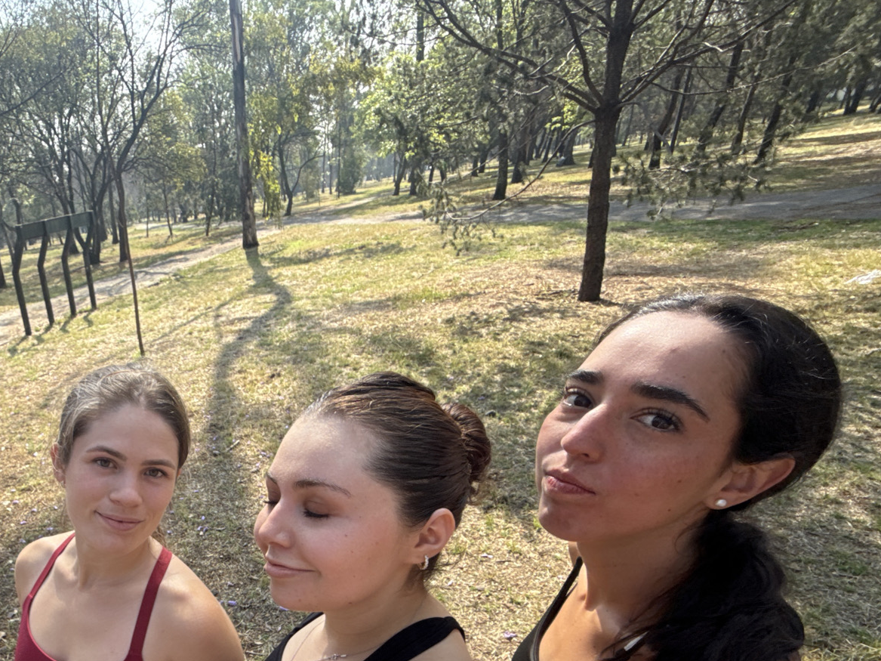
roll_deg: +8.2
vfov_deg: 53.3
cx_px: 171
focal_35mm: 24
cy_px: 523
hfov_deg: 64.9
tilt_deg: -27.5
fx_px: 611
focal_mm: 2.22
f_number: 2.2
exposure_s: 1/559
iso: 50
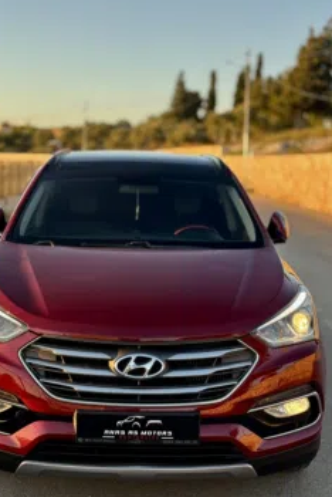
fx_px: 787
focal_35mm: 57
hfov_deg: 23.8
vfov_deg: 35.0
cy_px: 250
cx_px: 138
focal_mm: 6.76
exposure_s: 1/172
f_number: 1.78
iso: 64
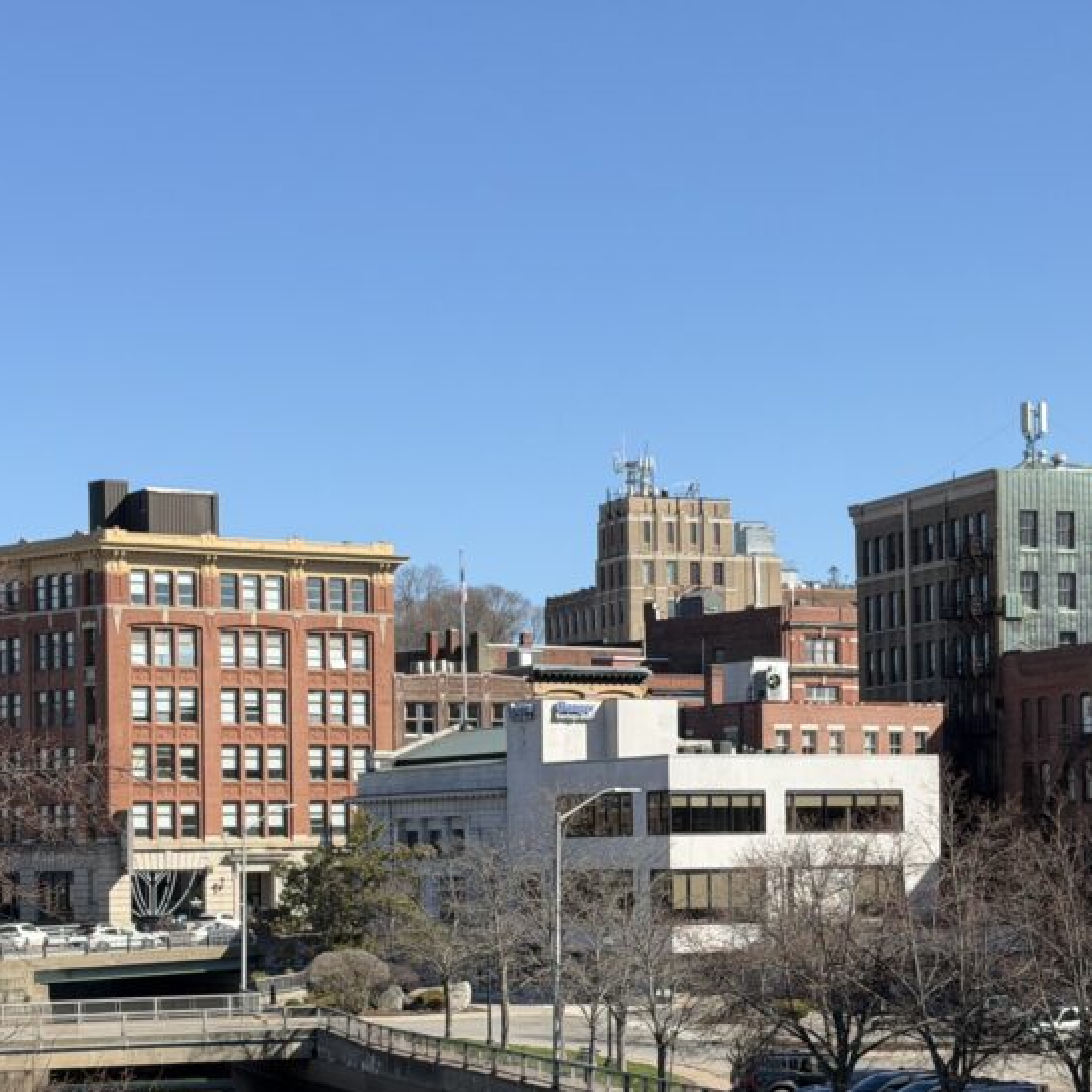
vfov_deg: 21.5
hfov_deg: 21.6
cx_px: 668
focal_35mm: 80
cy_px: 750
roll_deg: +1.1
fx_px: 2855
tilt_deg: +1.7
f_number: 1.78
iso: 64
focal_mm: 6.76
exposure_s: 1/4098
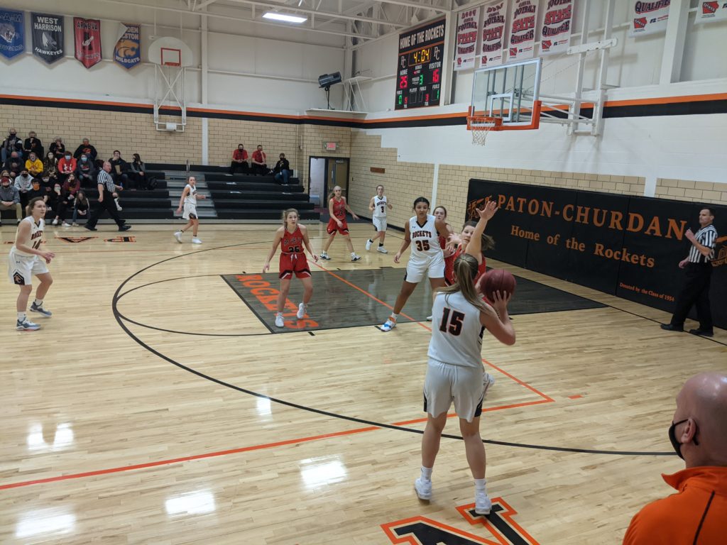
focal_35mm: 27
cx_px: 364
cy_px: 272
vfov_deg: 51.4
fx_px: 567
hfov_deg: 65.3
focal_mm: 4.44
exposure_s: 1/125
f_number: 1.8
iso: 139
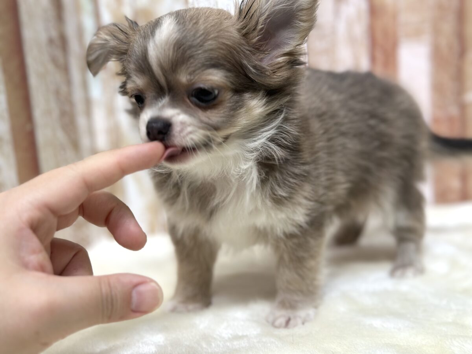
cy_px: 177
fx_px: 654
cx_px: 236
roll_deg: +2.9
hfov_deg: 39.7
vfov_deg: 30.3
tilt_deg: -10.1
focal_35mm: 48
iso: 100
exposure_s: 1/50
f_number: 1.78
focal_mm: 6.86
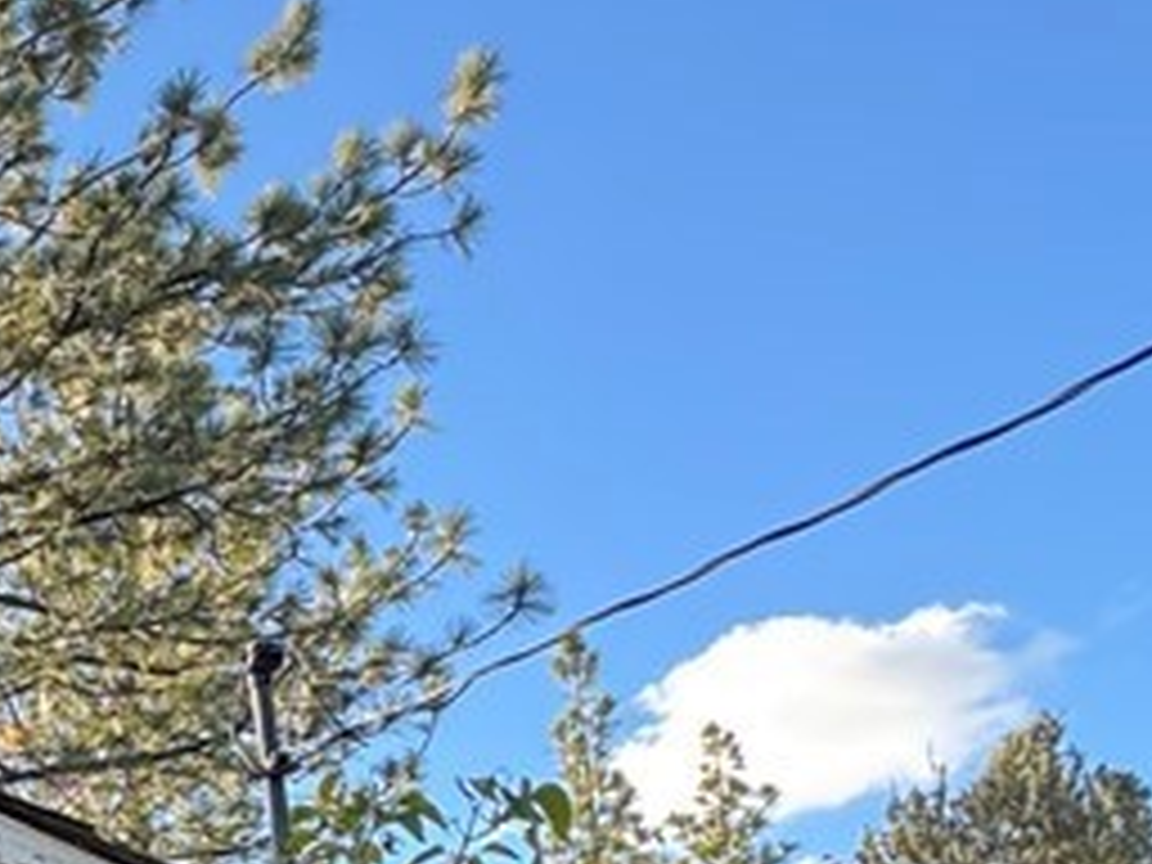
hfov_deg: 24.4
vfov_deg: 22.7
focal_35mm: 56
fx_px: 1864
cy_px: 1184
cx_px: -684
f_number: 2.2
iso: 80
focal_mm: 2.22
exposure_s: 1/99
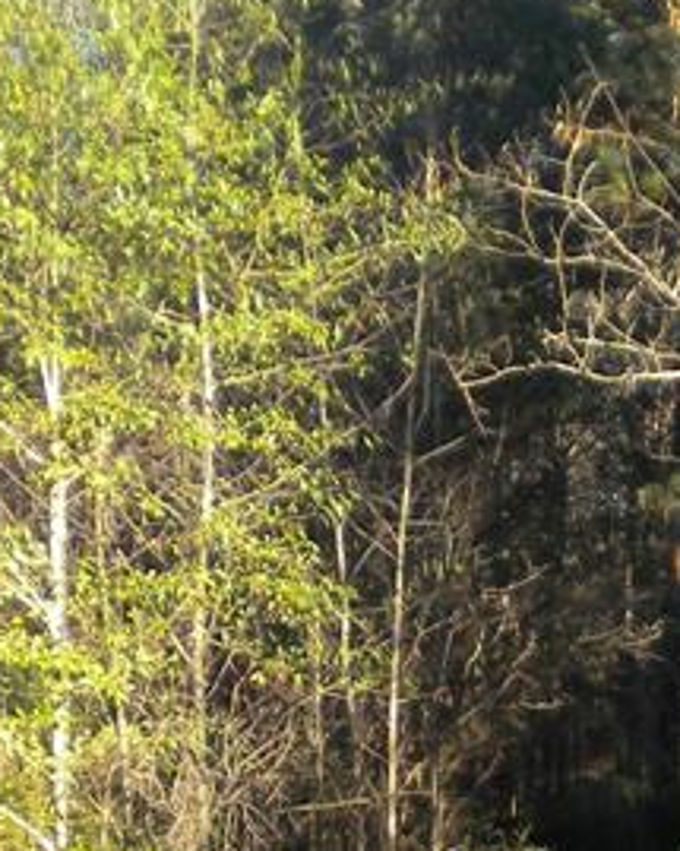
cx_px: 519
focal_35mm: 130
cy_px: 940
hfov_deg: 11.8
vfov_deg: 14.5
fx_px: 3272
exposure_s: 1/235
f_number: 3.1
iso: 80
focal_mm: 6.3
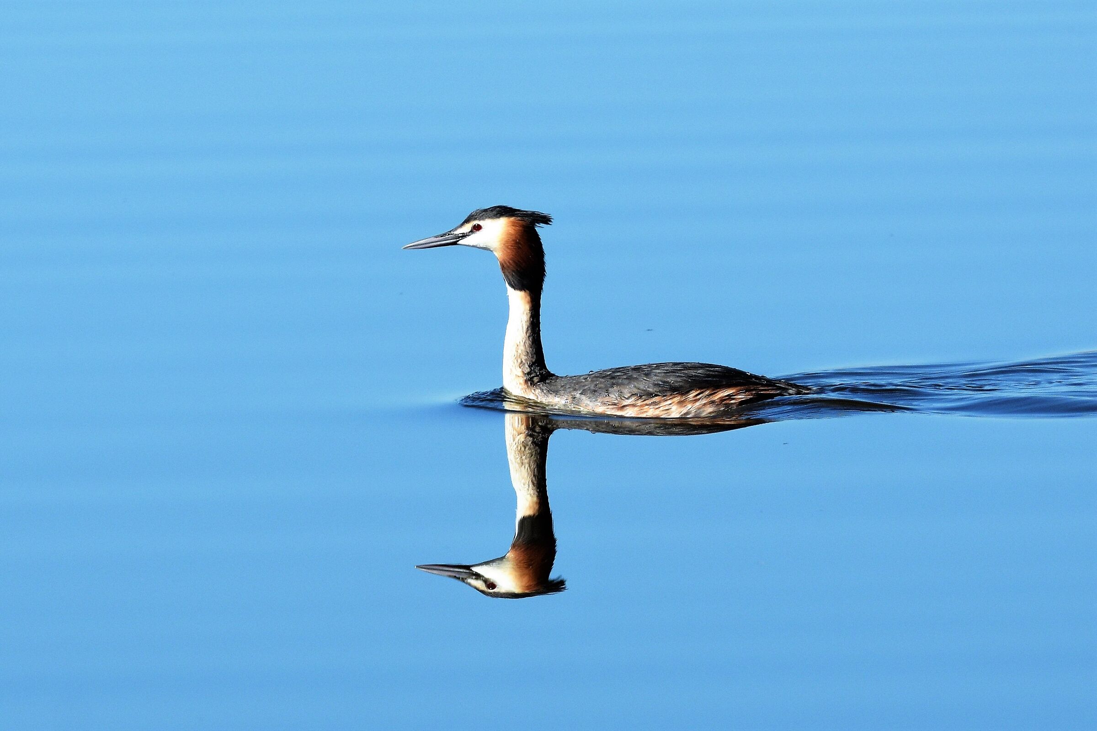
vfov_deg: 3.1
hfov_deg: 4.6
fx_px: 13711
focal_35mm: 450
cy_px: 366
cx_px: 548
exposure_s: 1/2500
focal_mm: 300
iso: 400
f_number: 6.3
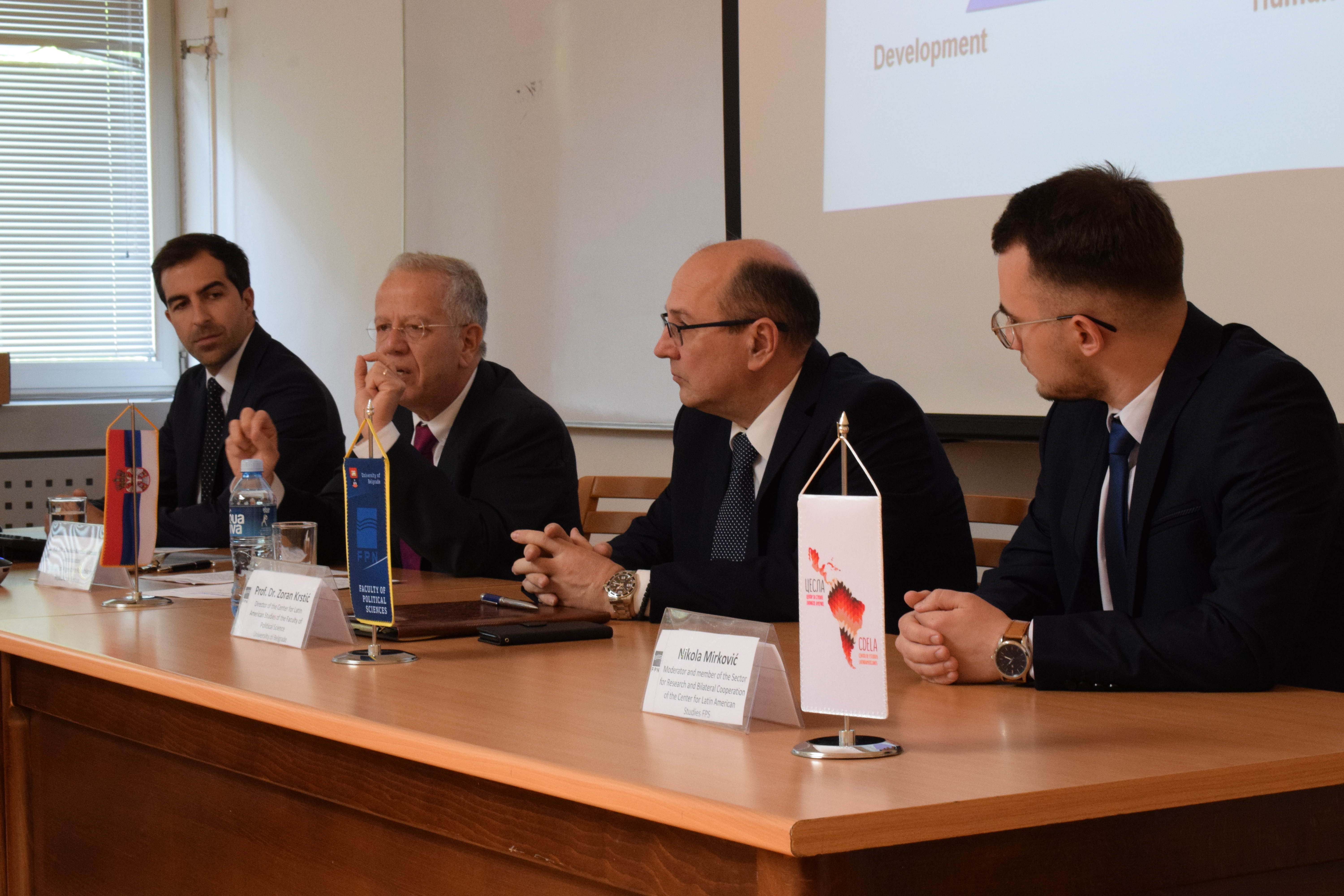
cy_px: 448
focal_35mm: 72
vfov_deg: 18.9
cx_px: 672
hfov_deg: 28.1
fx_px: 2688
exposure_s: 1/30
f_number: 16
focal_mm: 48
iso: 2500
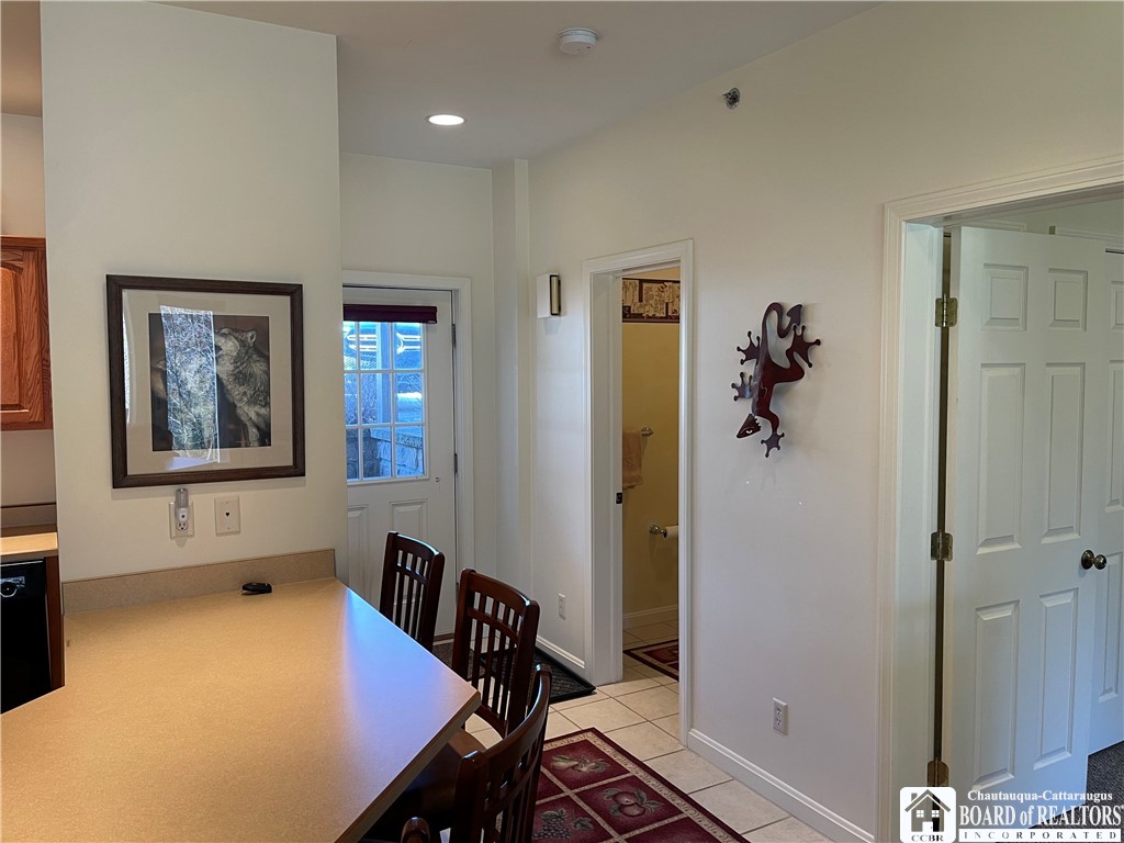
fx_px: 844
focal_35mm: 26
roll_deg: +1.2
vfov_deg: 53.1
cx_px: 562
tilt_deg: -3.3
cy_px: 422
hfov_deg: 67.3
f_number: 1.6
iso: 80
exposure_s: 1/60
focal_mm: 5.1
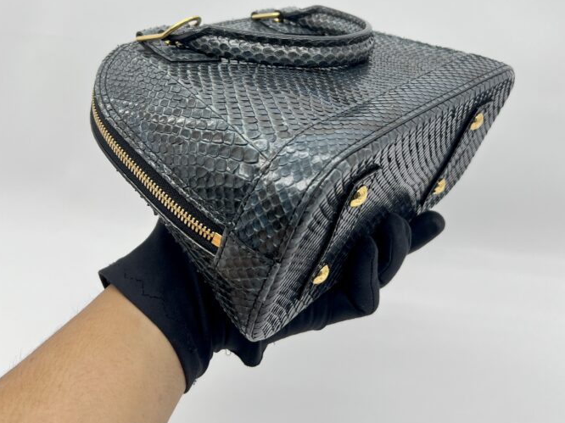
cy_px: 144
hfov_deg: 46.8
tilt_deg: -24.9
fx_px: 653
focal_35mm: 40
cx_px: 294
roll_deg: +1.0
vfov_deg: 35.6
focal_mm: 5.7
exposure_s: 1/101
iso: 32
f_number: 1.5
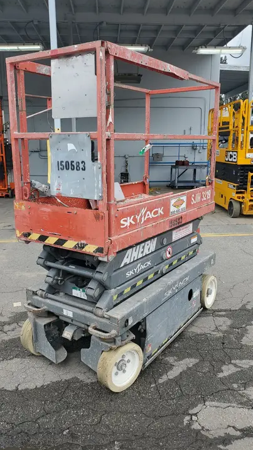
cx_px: 122
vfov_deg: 66.1
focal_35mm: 29
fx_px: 346
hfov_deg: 40.2
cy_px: 226
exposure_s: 1/361
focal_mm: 4.3
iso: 50
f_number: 2.4
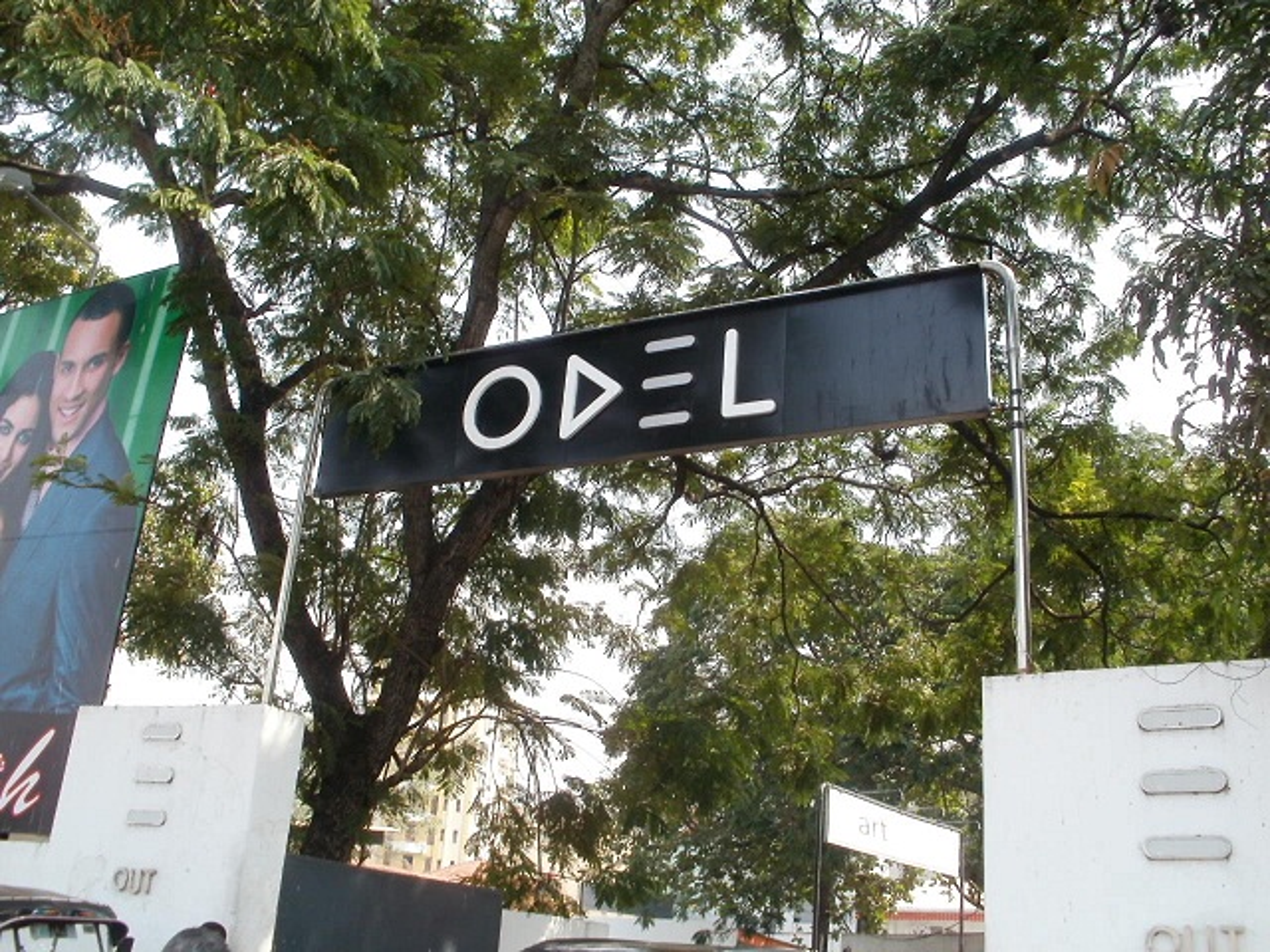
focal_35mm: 36
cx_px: 635
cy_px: 476
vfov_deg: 39.7
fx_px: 1321
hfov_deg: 51.4
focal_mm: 6.3
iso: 100
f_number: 5.6
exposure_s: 1/125
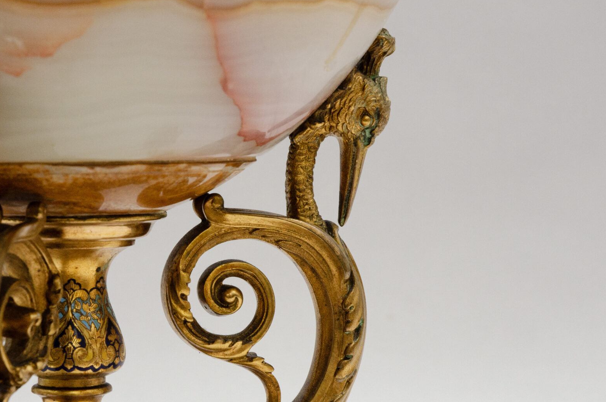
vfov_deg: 10.0
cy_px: 271
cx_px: 177
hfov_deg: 15.1
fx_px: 2282
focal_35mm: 136
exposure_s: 1/125
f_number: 8
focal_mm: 55
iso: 200
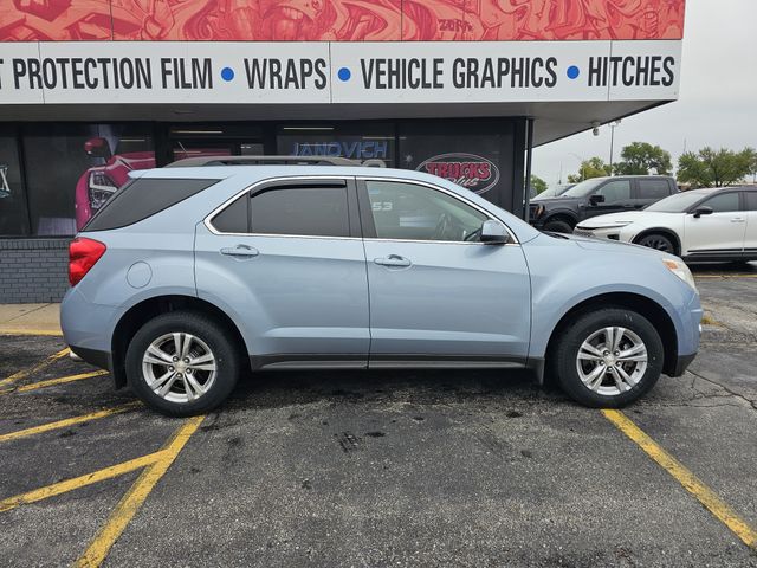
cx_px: 378
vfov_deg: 58.9
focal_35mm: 23
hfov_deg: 73.9
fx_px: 503
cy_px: 284
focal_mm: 6.3
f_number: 1.7
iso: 25
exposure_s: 1/1016
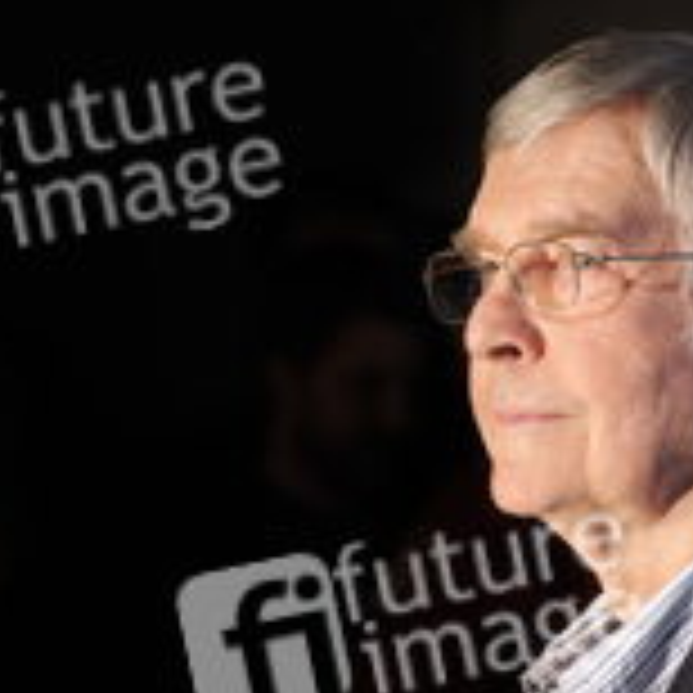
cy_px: 846
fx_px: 6999
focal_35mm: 309
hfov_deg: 5.7
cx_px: 542
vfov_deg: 5.6
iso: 200
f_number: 5.6
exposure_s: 1/200
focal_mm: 140
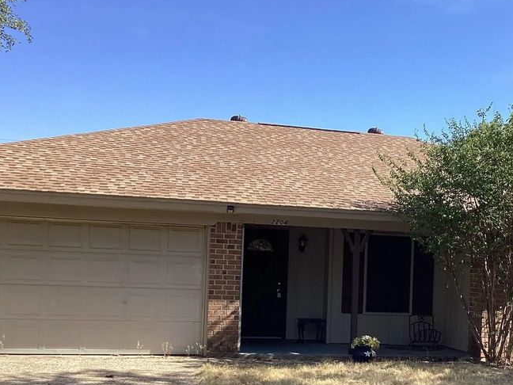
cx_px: 366
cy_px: 280
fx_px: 726
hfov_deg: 38.2
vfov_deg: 29.3
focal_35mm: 49
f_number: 2.4
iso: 25
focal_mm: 3.3
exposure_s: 1/631
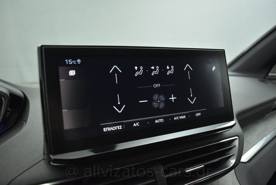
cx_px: 138
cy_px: 92
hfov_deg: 67.4
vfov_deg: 48.0
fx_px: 207
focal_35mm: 27
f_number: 3.5
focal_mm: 18
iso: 1600
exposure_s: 1/60
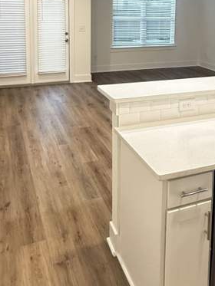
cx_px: 134
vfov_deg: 43.8
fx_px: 331
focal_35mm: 40
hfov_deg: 35.8
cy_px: 44
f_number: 2.2
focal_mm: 2.22
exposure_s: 1/60
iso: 640
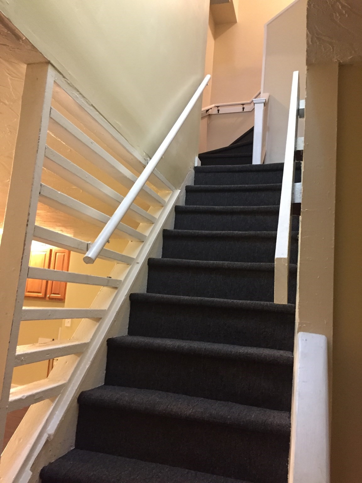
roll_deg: -3.3
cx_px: 181
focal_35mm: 29
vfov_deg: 61.7
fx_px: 404
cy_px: 242
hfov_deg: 48.2
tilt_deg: +8.4
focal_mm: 4.15
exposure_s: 1/15
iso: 250
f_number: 2.2
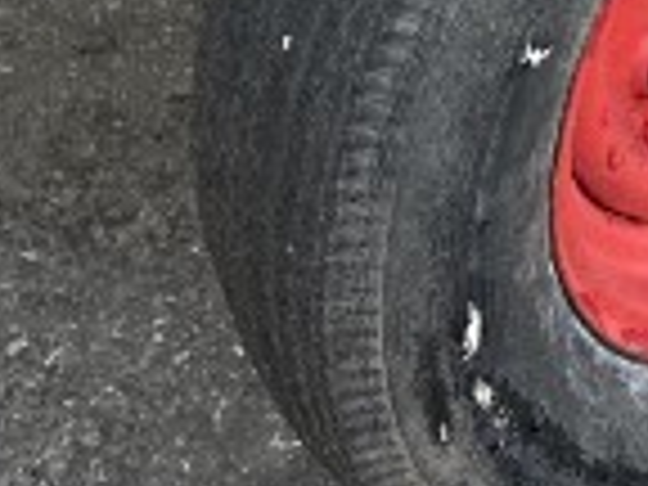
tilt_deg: -34.2
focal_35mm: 171
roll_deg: +7.2
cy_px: -680
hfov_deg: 11.6
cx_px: 328
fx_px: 3201
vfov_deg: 8.0
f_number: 1.78
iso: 64
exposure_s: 1/128
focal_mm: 6.86
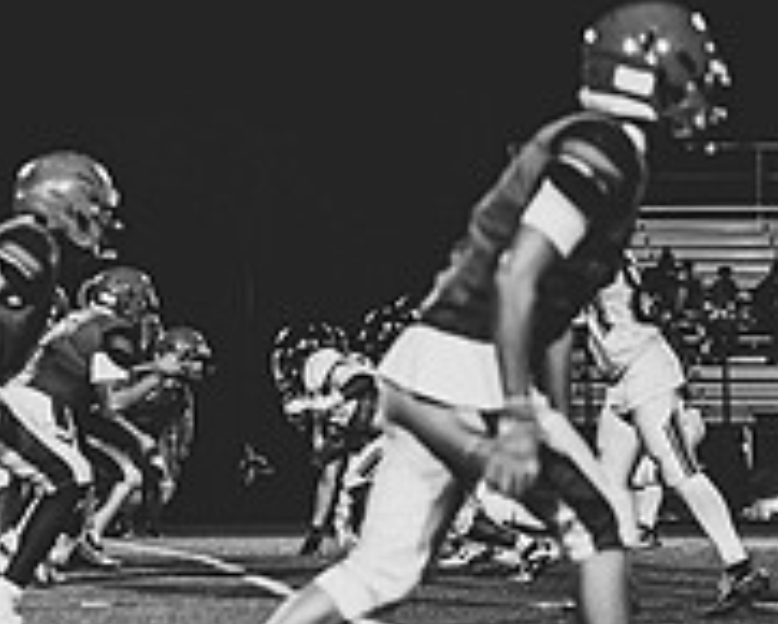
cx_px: -245
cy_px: 303
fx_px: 6266
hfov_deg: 7.0
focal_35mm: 272
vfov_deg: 5.7
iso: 2500
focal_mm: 90
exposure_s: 1/1000
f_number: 2.8
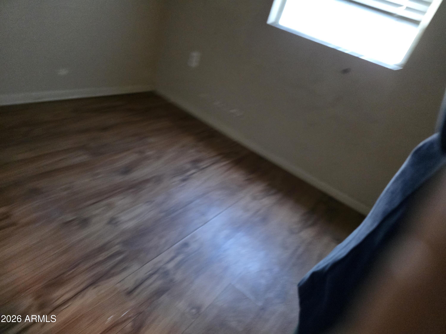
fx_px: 296
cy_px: 167
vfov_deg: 58.9
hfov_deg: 73.9
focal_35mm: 23
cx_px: 223
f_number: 1.7
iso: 1600
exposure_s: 1/40
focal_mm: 6.3
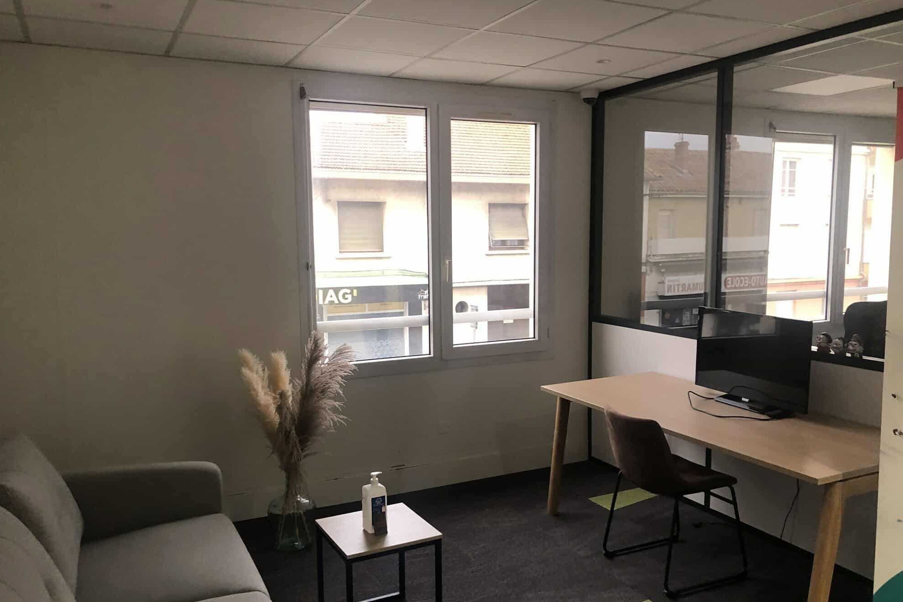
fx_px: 752
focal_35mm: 30
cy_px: 325
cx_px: 459
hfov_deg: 61.9
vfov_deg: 43.6
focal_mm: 4
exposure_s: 1/17
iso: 64
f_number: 1.8
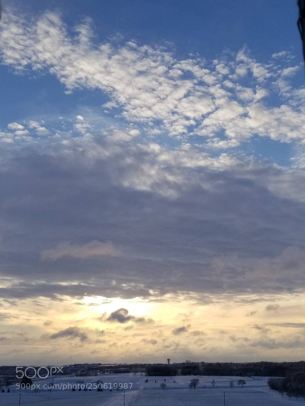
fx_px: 305
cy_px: 203
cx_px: 152
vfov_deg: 67.3
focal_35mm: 26
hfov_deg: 53.1
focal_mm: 4.25
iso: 50
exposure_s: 1/2387
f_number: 1.7
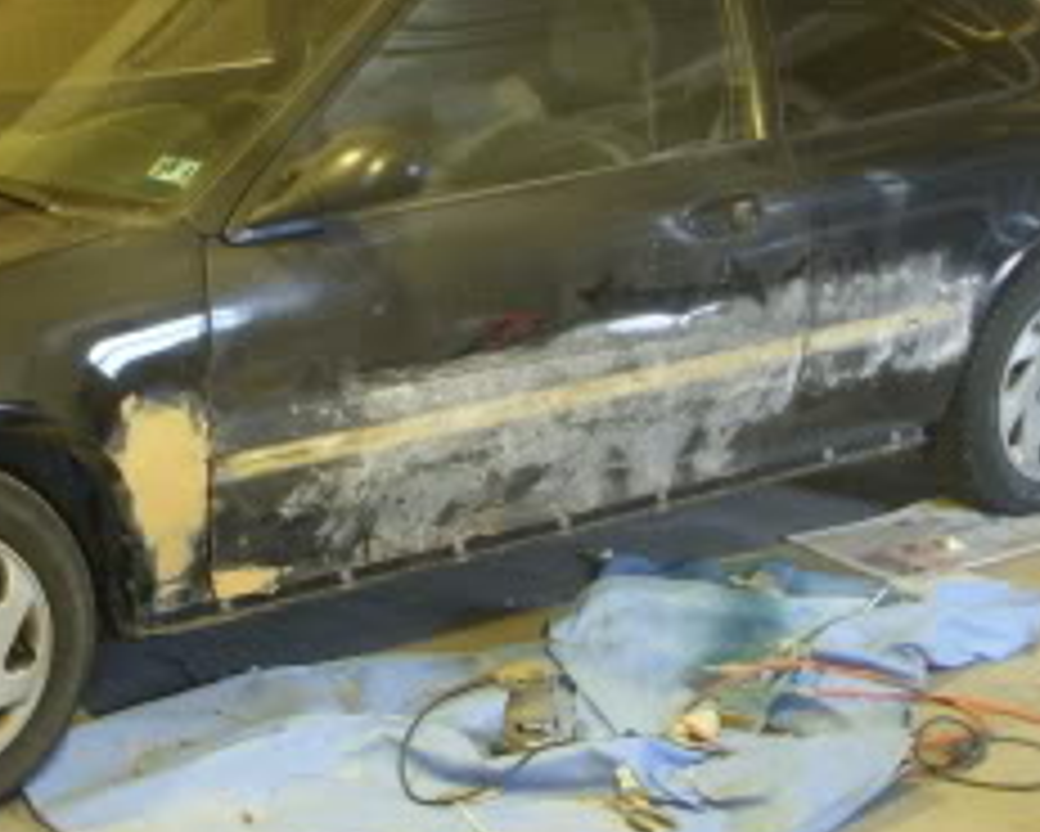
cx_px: 374
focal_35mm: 78
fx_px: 2402
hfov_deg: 24.3
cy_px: 349
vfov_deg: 19.7
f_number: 3.3
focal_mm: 6.3
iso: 400
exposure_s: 1/5
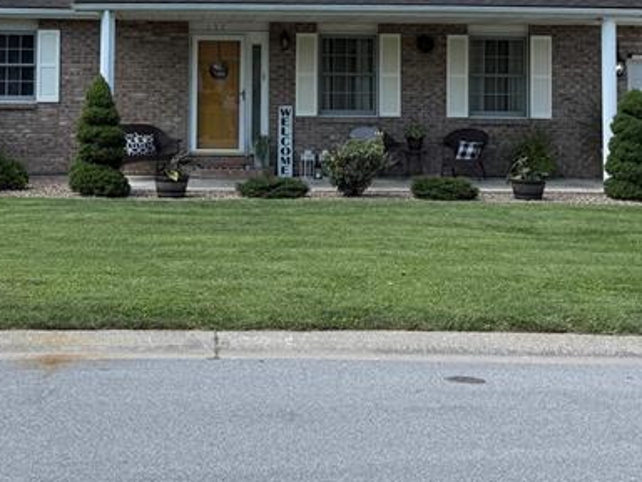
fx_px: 1187
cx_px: 269
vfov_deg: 22.1
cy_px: 10
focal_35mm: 64
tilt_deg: +3.7
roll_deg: -0.3
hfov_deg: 30.2
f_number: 1.78
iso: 80
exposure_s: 1/3021
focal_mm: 6.76
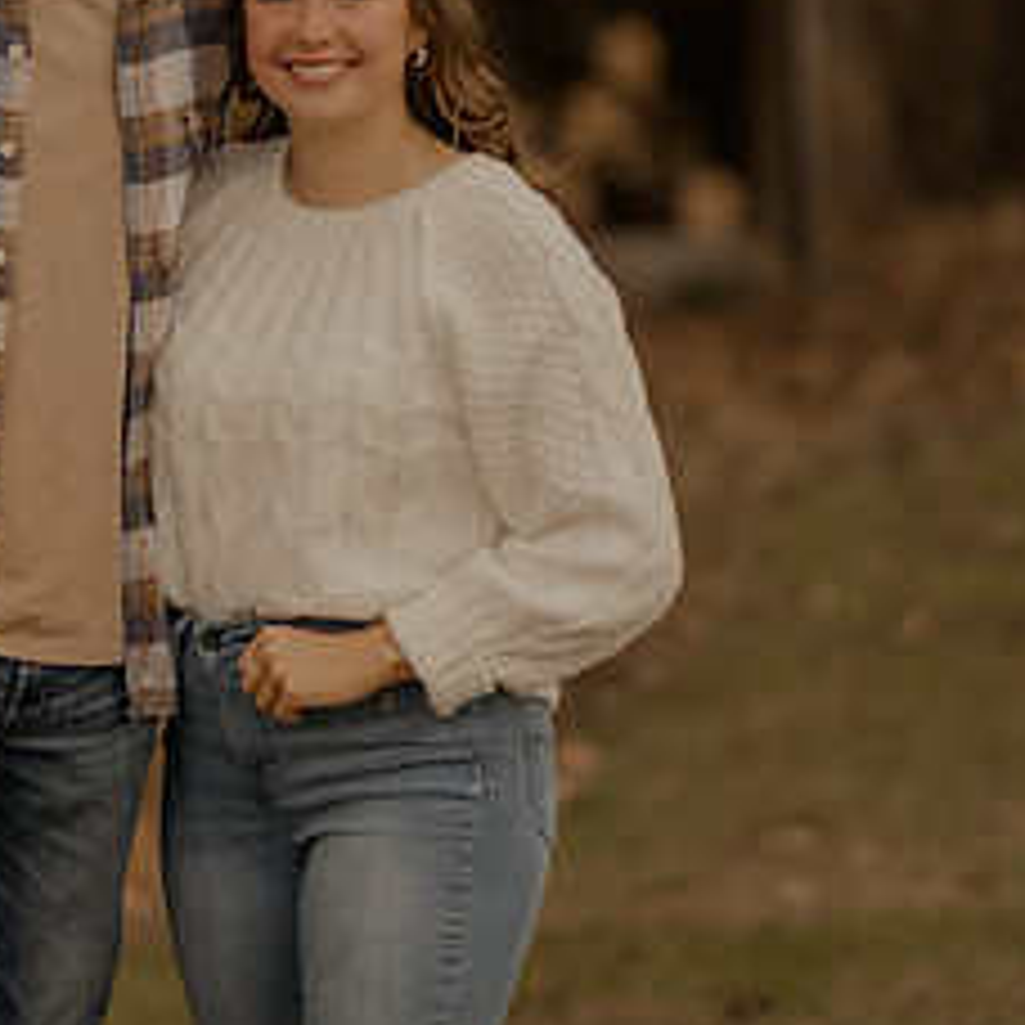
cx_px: 13
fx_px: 9179
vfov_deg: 6.4
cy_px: 265
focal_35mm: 274
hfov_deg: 6.4
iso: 200
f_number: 1.4
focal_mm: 85
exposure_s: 1/800
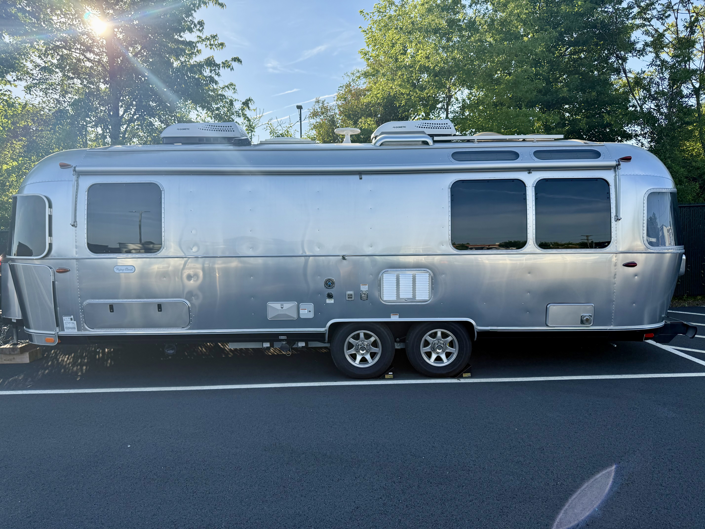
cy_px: 264
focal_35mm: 24
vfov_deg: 56.8
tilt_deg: -3.5
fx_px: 489
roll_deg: +2.3
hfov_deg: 71.6
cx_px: 352
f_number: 1.78
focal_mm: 6.76
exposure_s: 1/2611
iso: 100
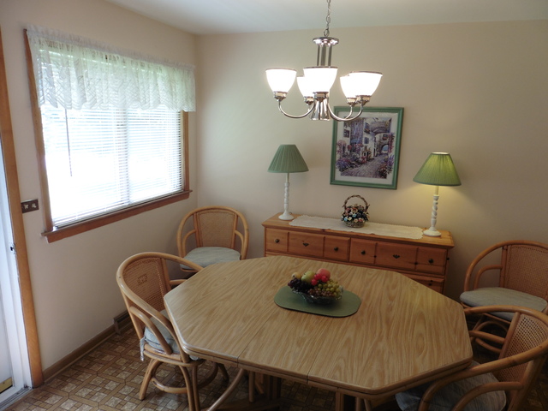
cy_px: 206
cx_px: 274
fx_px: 380
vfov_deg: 56.8
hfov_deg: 71.6
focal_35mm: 24
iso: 100
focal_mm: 4.3
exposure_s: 1/30
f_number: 4
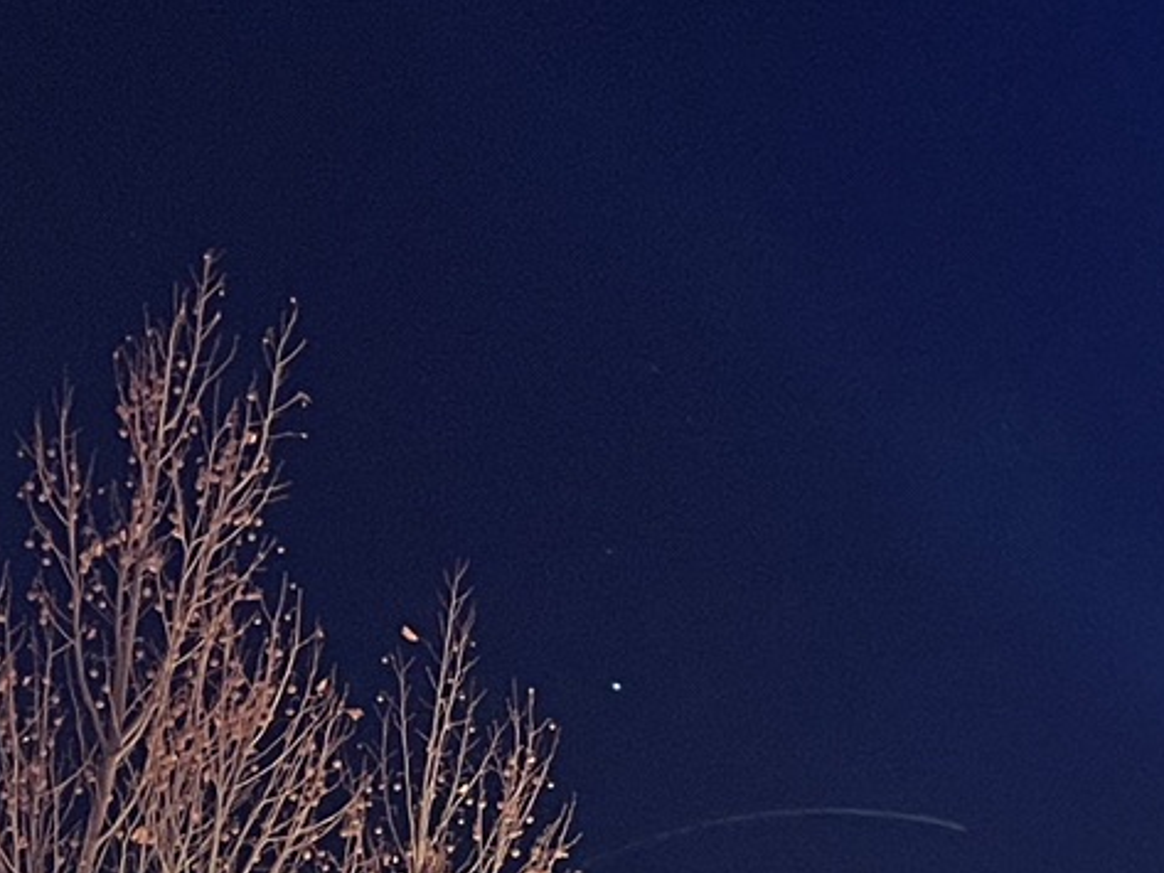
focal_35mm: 110
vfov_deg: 12.9
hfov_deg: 17.3
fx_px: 3700
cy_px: 1225
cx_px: 1294
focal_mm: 5.1
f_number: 1.6
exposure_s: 1/50
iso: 400
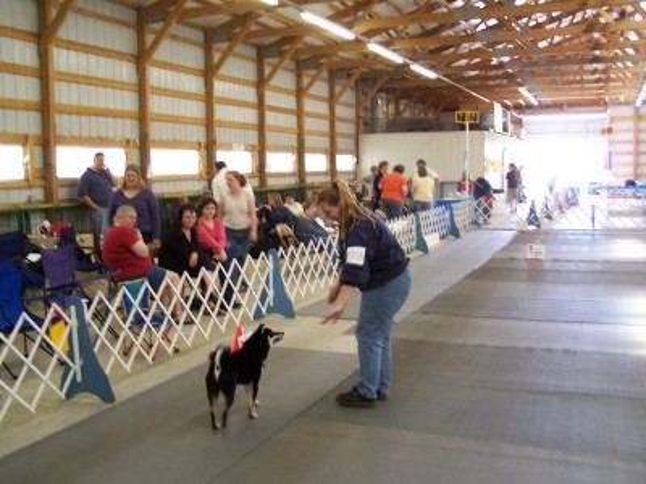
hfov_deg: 49.0
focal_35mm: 38
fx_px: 709
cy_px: 242
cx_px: 323
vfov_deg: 37.7
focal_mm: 6.3
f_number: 2.8
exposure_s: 1/20
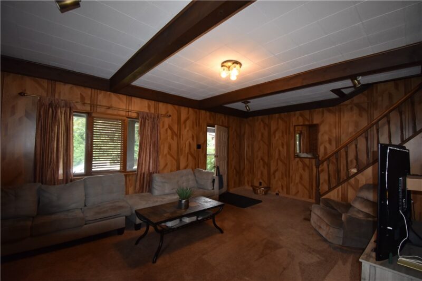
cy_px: 140
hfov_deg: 100.4
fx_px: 176
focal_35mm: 15
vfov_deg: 77.3
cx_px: 211
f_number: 5
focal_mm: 10
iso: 800
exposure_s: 1/100
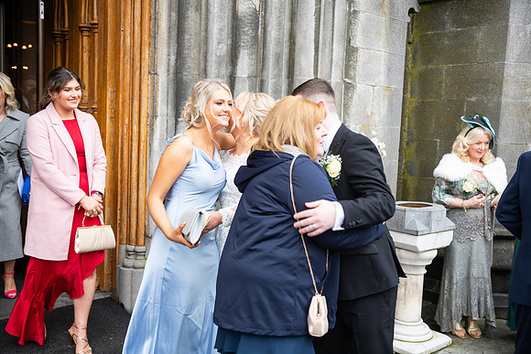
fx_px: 561
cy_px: 177
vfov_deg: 35.1
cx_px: 266
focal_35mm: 38
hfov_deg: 50.7
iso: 125
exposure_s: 1/160
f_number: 3.5
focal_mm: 38
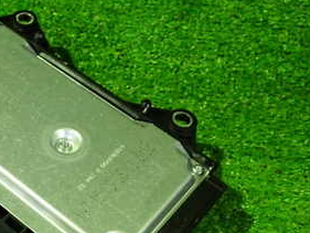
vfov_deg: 22.8
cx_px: 17
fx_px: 573
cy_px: 157
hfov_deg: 28.8
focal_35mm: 64
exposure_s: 1/25
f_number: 2.3
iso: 800
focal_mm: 5.4
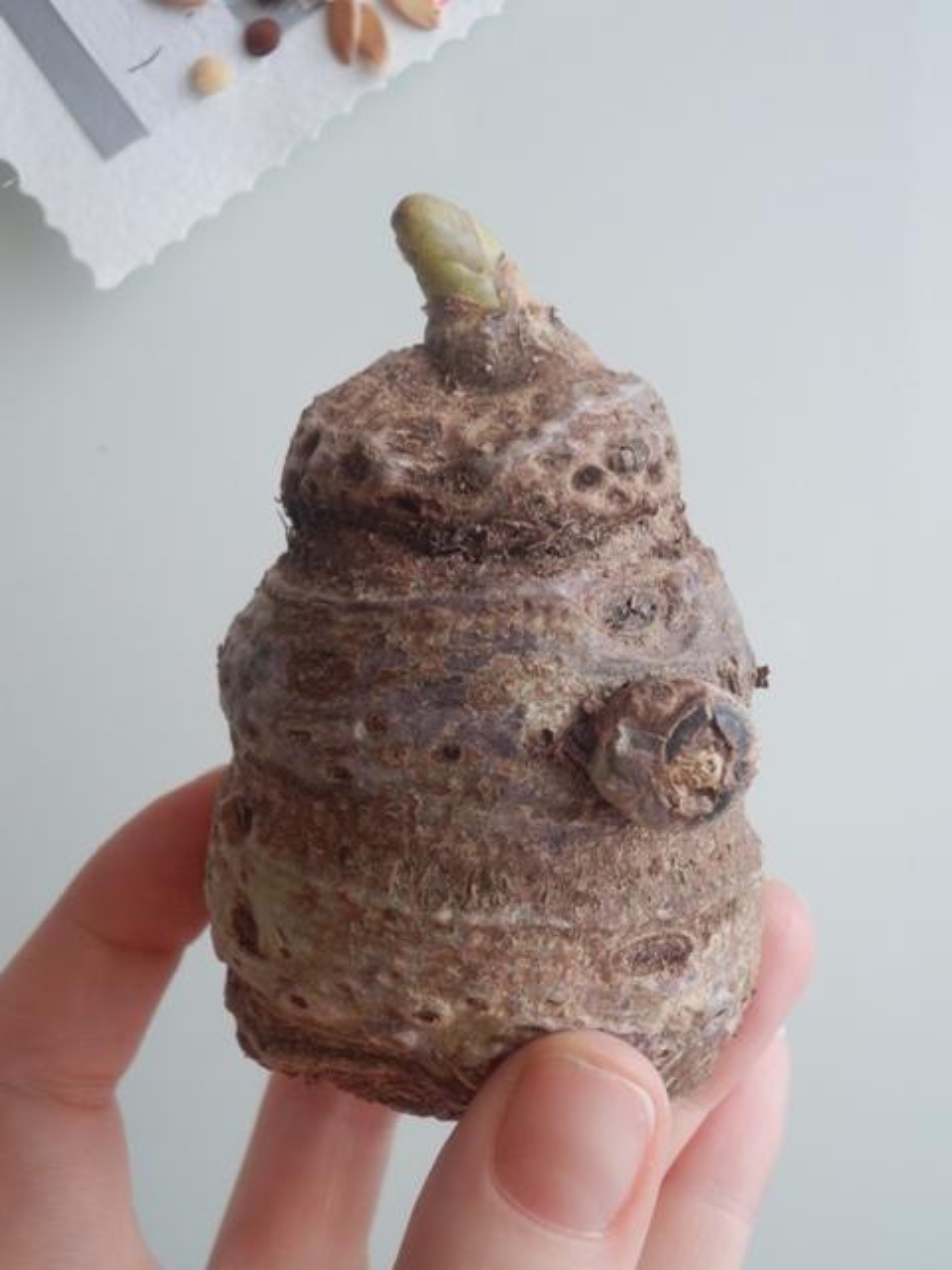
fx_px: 1540
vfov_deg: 44.8
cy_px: 635
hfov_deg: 34.3
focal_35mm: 42
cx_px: 476
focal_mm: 7.4
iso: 200
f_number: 4
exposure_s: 1/20
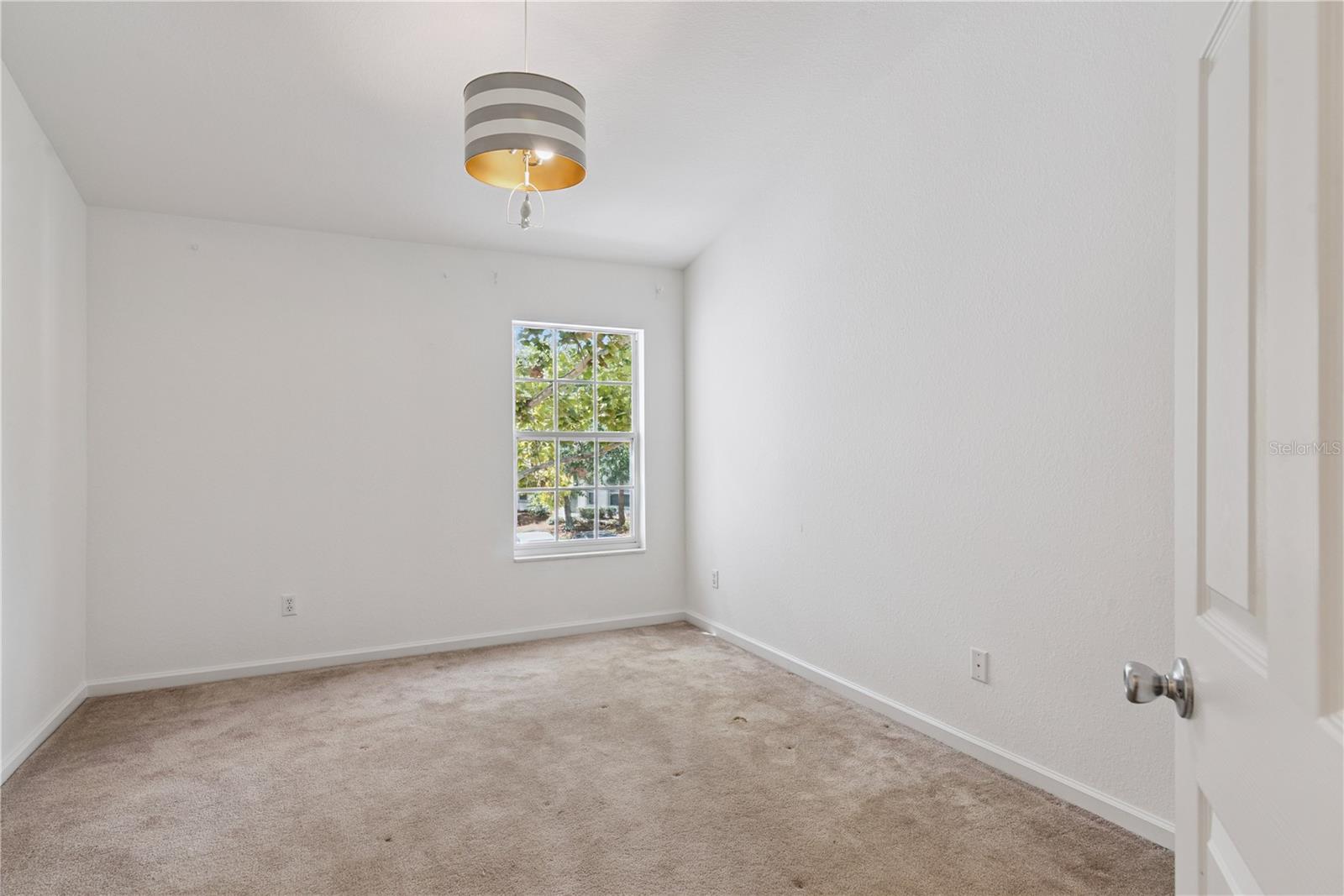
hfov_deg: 86.9
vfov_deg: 64.6
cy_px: 448
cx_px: 672
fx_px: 709
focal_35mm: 19
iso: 400
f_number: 10
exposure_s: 1/25
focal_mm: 19
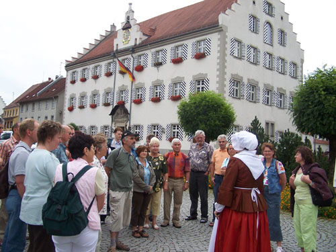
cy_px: 126
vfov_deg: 37.7
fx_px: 369
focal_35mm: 38
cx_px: 168
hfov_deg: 49.0
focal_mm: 6.3
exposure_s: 1/500
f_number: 2.8
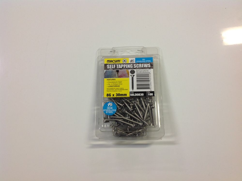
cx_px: 121
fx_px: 244
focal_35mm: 35
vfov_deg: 40.6
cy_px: 90
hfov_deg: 52.7
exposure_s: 1/17
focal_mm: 4.28
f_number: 2.4
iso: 80
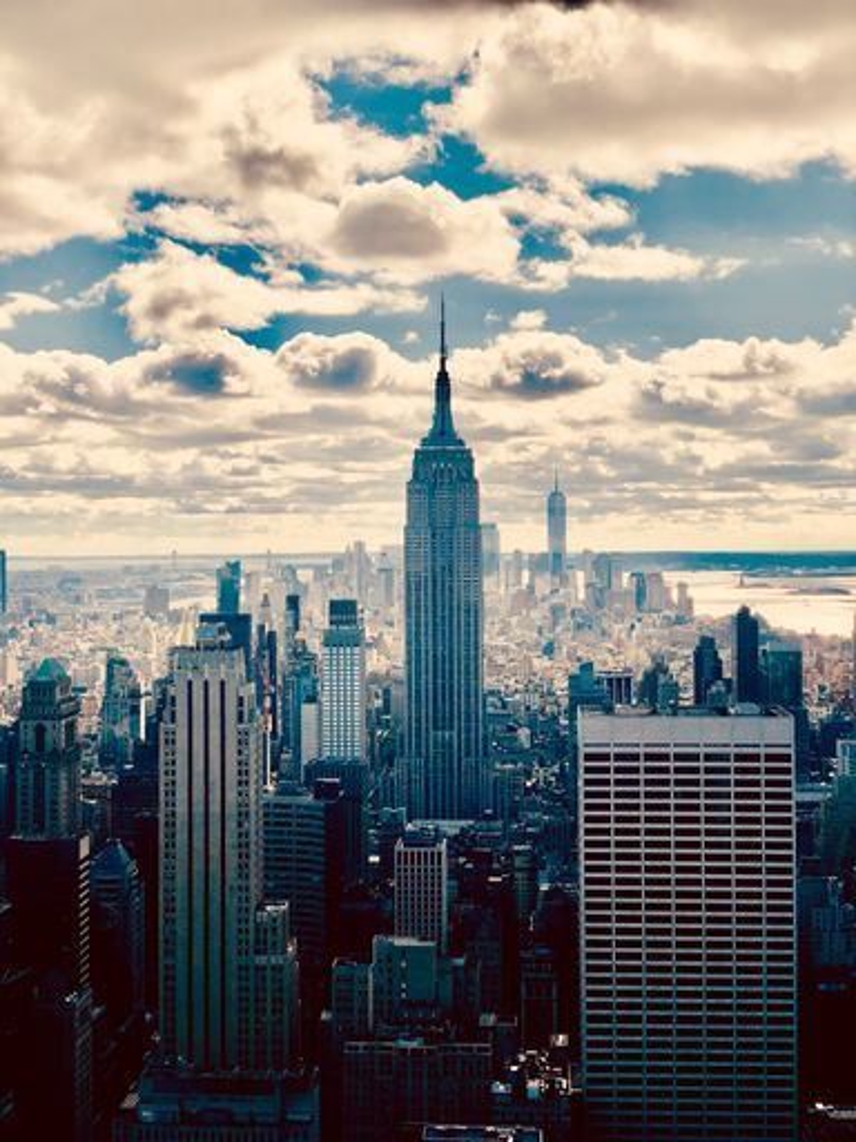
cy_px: 571
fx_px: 1715
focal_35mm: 52
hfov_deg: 28.0
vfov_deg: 36.8
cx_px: 428
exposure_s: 1/2703
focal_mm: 6
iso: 16
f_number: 2.4
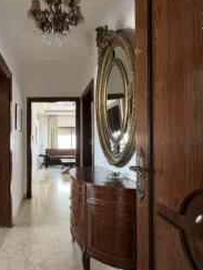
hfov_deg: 55.9
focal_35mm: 23
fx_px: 179
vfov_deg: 73.7
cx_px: 49
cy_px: 144
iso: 200
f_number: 2.2
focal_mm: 2.22
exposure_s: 1/50
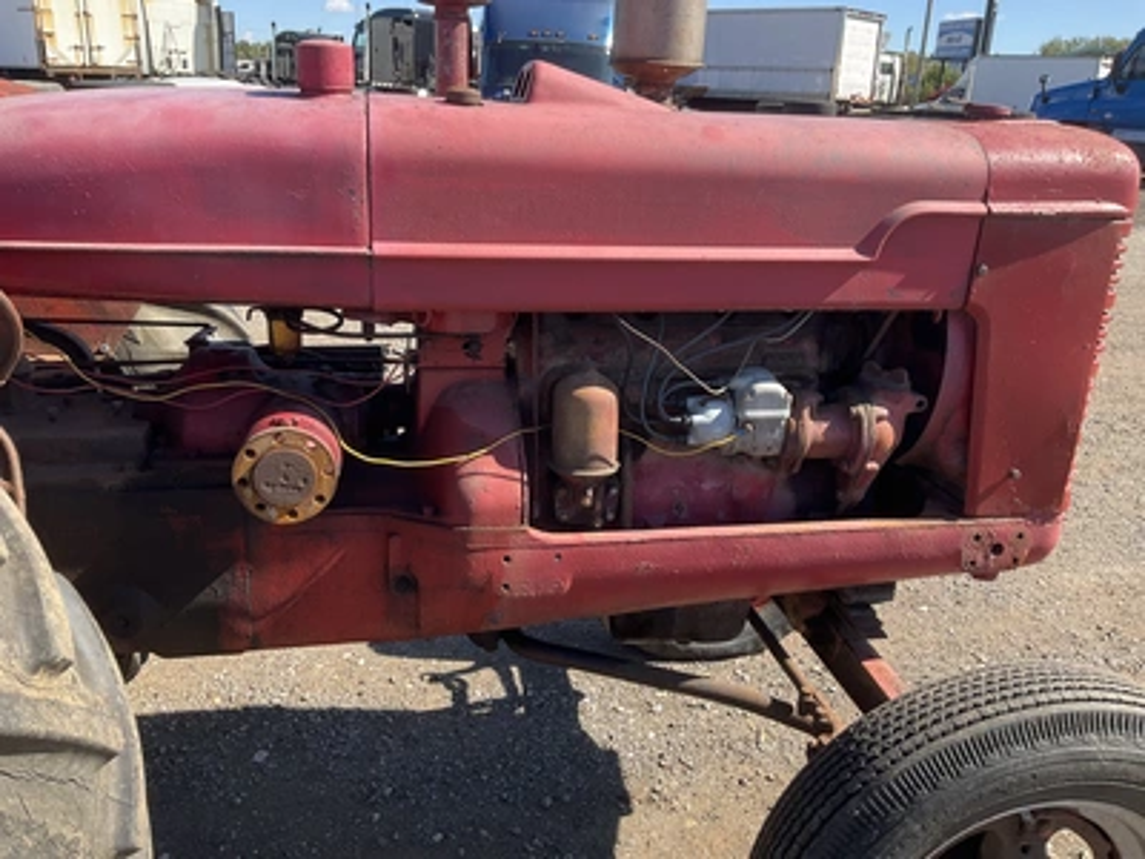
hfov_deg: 61.7
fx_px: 959
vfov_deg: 48.2
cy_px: 430
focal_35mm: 29
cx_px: 572
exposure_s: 1/504
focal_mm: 3
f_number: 1.8
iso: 25
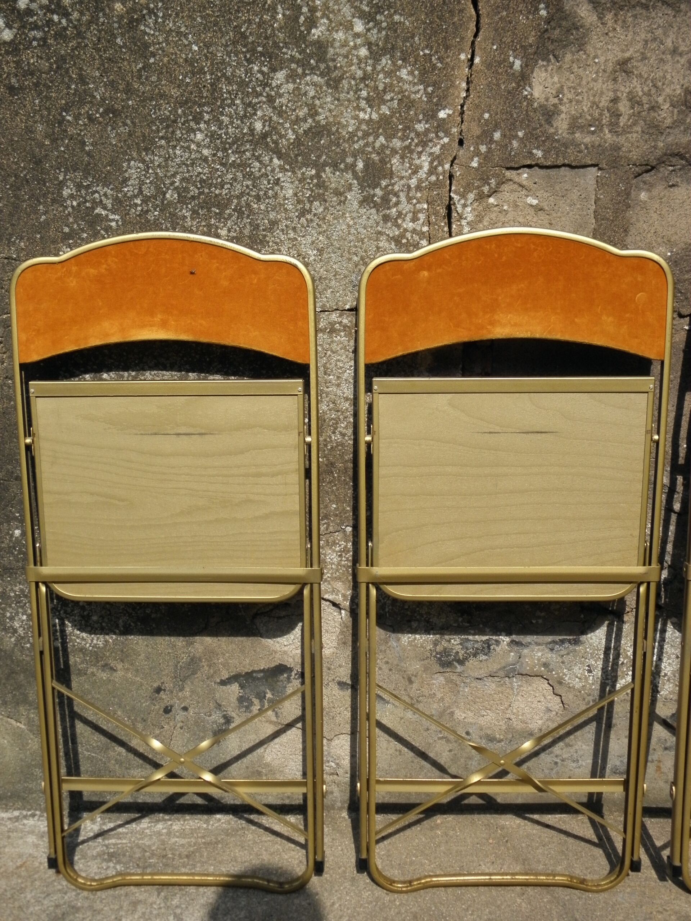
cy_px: 460
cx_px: 346
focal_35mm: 36
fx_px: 958
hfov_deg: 39.7
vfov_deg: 51.4
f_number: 7.4
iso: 125
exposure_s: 1/320
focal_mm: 6.4
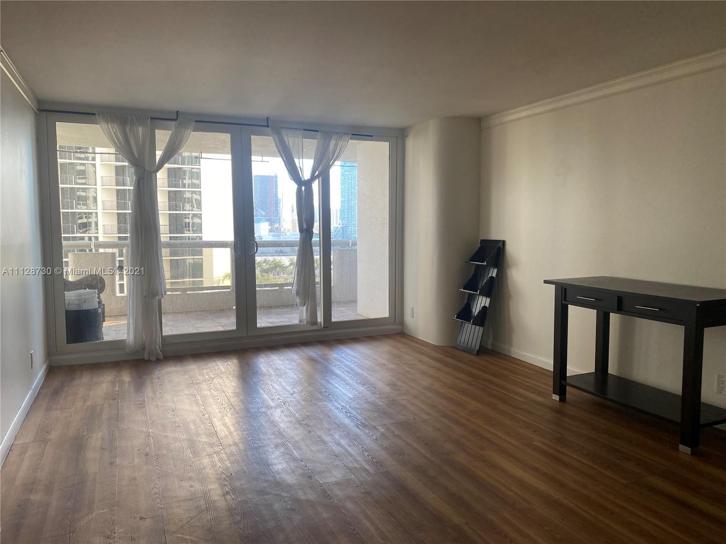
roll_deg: -1.0
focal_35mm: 26
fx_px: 545
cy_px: 272
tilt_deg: -5.4
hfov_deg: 67.3
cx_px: 363
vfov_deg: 53.1
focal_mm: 4.25
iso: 100
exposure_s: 1/120
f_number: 1.8
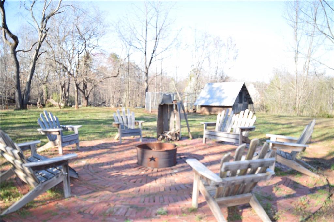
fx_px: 250
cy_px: 111
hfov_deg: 67.4
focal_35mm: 27
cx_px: 167
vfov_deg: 47.9
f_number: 3.5
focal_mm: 18
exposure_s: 1/200
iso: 100
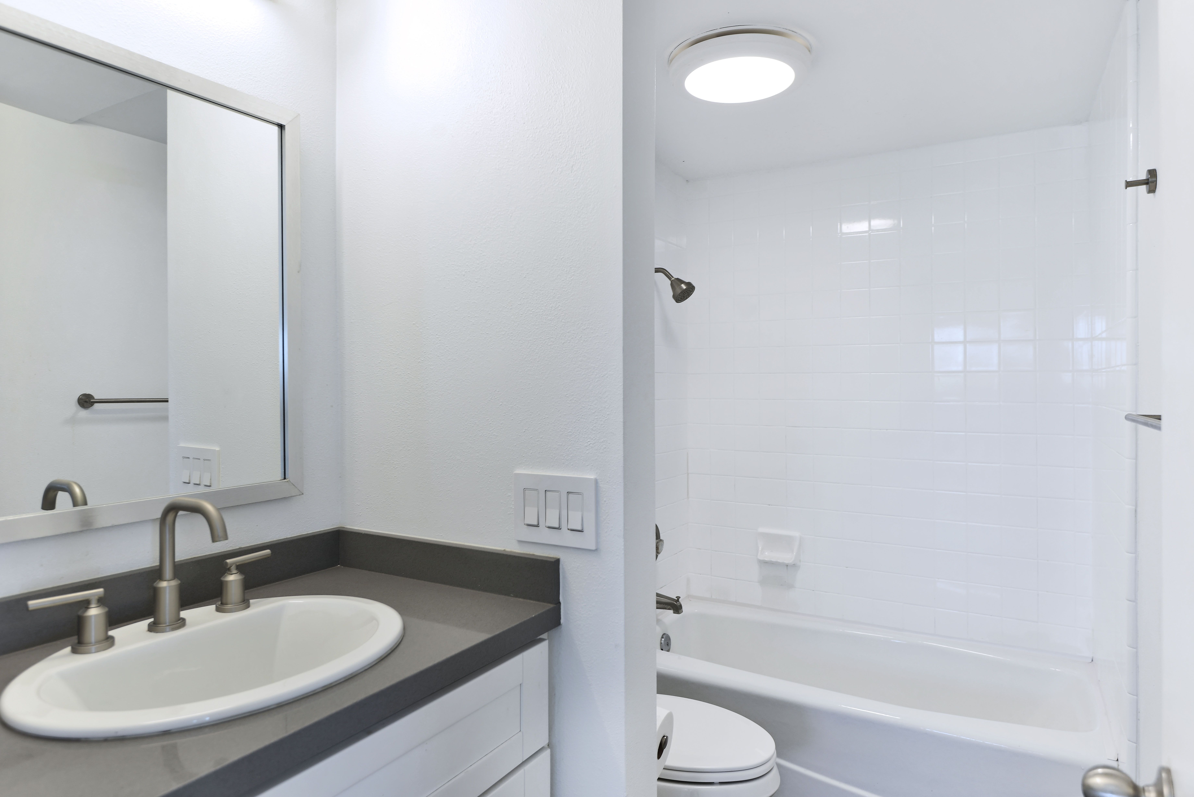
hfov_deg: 78.6
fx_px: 730
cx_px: 597
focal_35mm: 22
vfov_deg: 57.3
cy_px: 398
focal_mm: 22
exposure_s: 1/13
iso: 100
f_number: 5.6
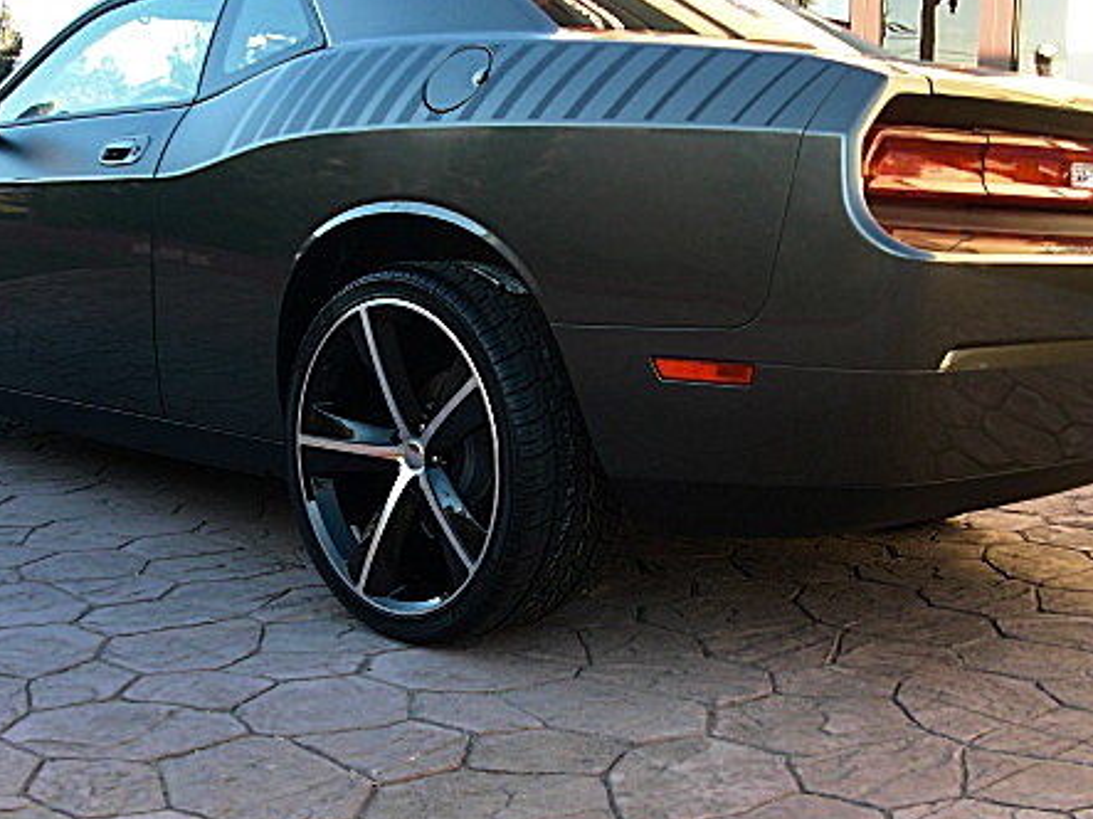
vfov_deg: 28.0
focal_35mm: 52
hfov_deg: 36.8
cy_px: 434
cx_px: 545
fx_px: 1641
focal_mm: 6.3
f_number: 2.8
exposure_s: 1/100
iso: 100
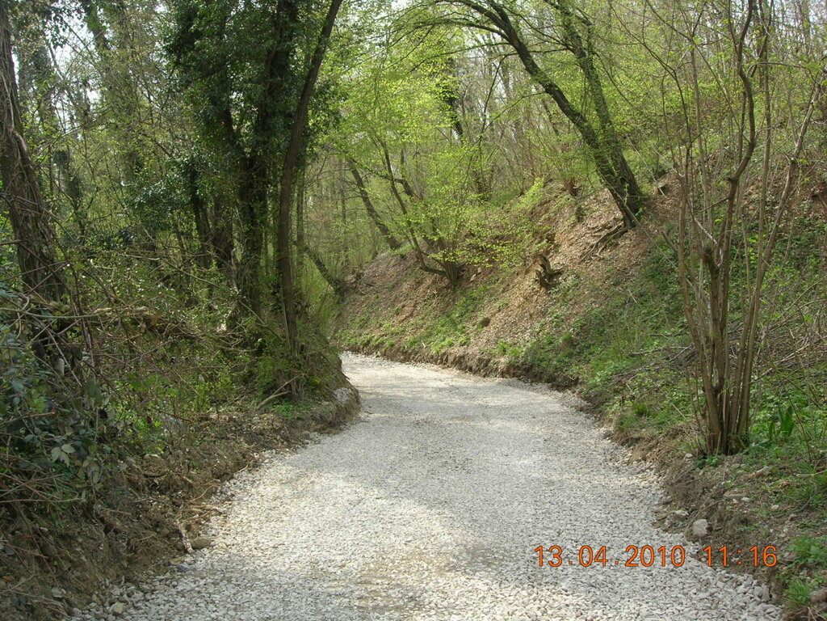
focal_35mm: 38
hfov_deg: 49.0
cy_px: 310
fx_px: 908
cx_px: 414
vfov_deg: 37.7
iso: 64
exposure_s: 1/179
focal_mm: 7.8
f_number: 4.8
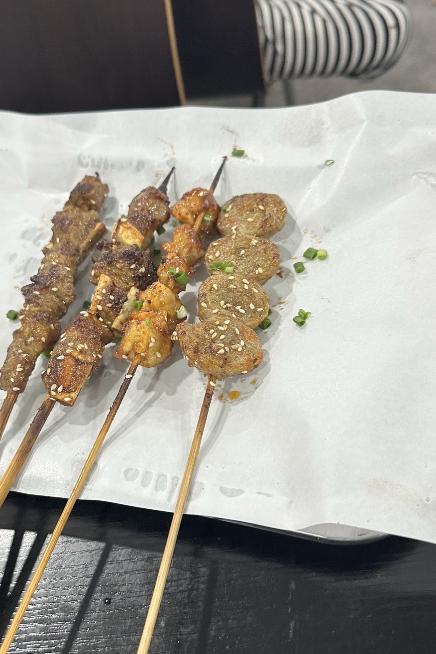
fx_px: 690
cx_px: 176
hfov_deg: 34.9
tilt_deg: -50.0
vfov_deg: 50.7
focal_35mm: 38
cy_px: 332
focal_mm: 6.86
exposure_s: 1/50
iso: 125
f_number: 1.78
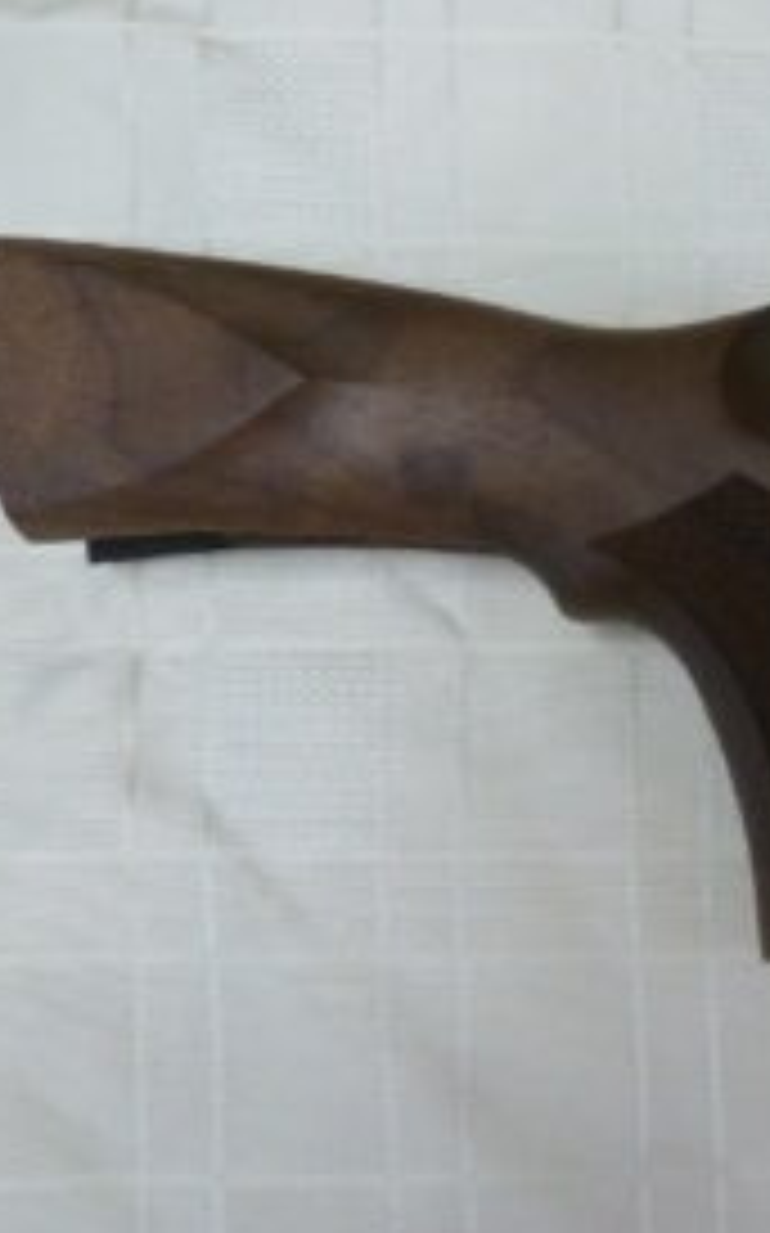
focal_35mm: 58
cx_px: 1180
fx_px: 1949
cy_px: 819
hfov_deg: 19.3
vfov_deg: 34.8
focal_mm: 4.1
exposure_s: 1/30
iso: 320
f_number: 3.3
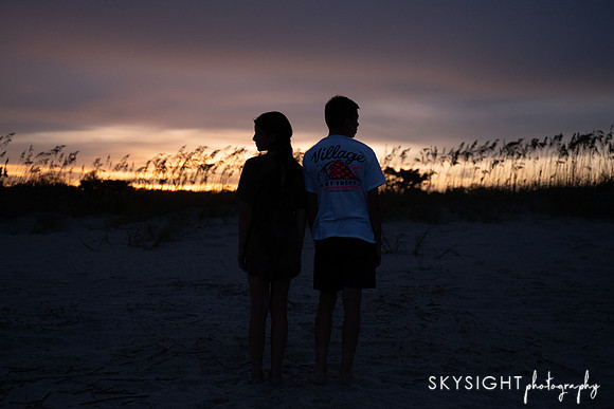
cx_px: 300
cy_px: 203
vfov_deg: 33.0
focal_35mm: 41
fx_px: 692
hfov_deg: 47.9
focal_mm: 39
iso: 2000
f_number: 2.8
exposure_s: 1/1000
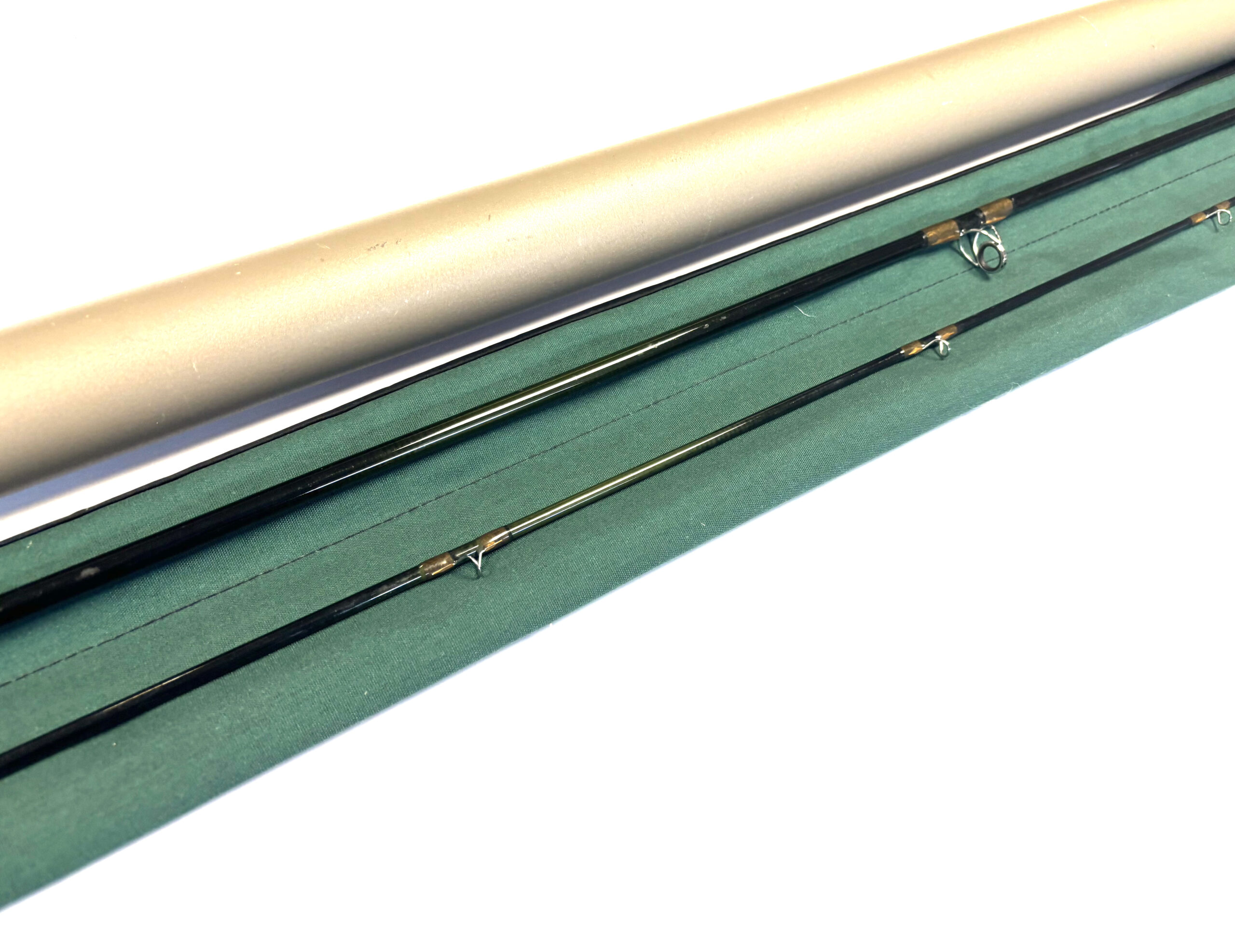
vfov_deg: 53.1
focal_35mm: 26
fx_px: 928
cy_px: 464
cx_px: 618
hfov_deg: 67.3
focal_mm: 5.96
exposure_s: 1/100
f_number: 1.6
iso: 80
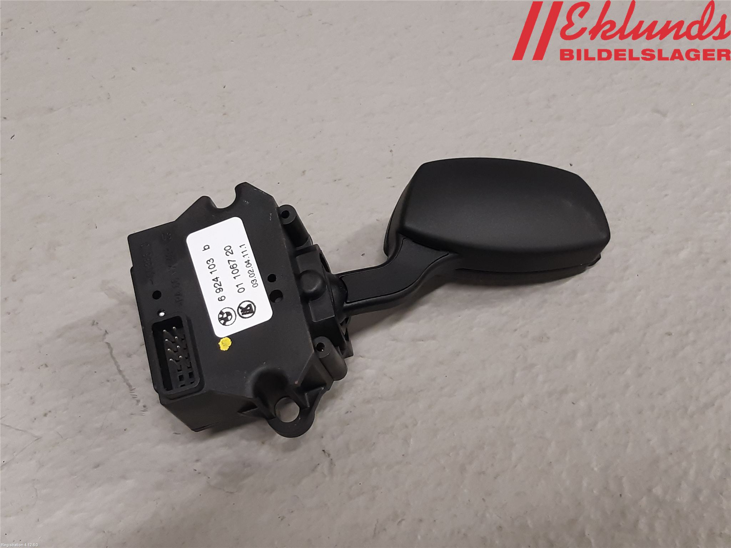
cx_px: 366
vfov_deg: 53.1
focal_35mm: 26
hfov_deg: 67.3
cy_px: 274
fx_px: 549
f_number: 1.7
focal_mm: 3.93
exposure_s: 1/50
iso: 100
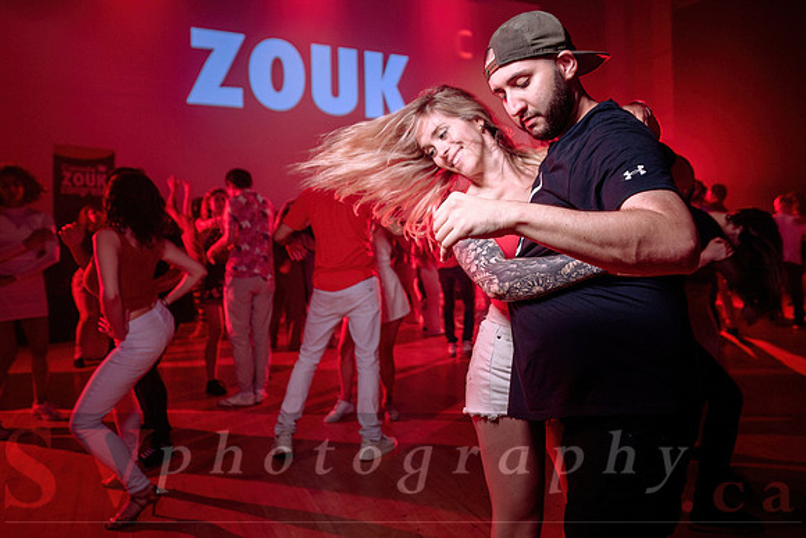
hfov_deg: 64.9
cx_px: 472
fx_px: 629
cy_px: 223
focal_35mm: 28
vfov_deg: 46.1
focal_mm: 24
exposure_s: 1/60
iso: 800
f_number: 2.8
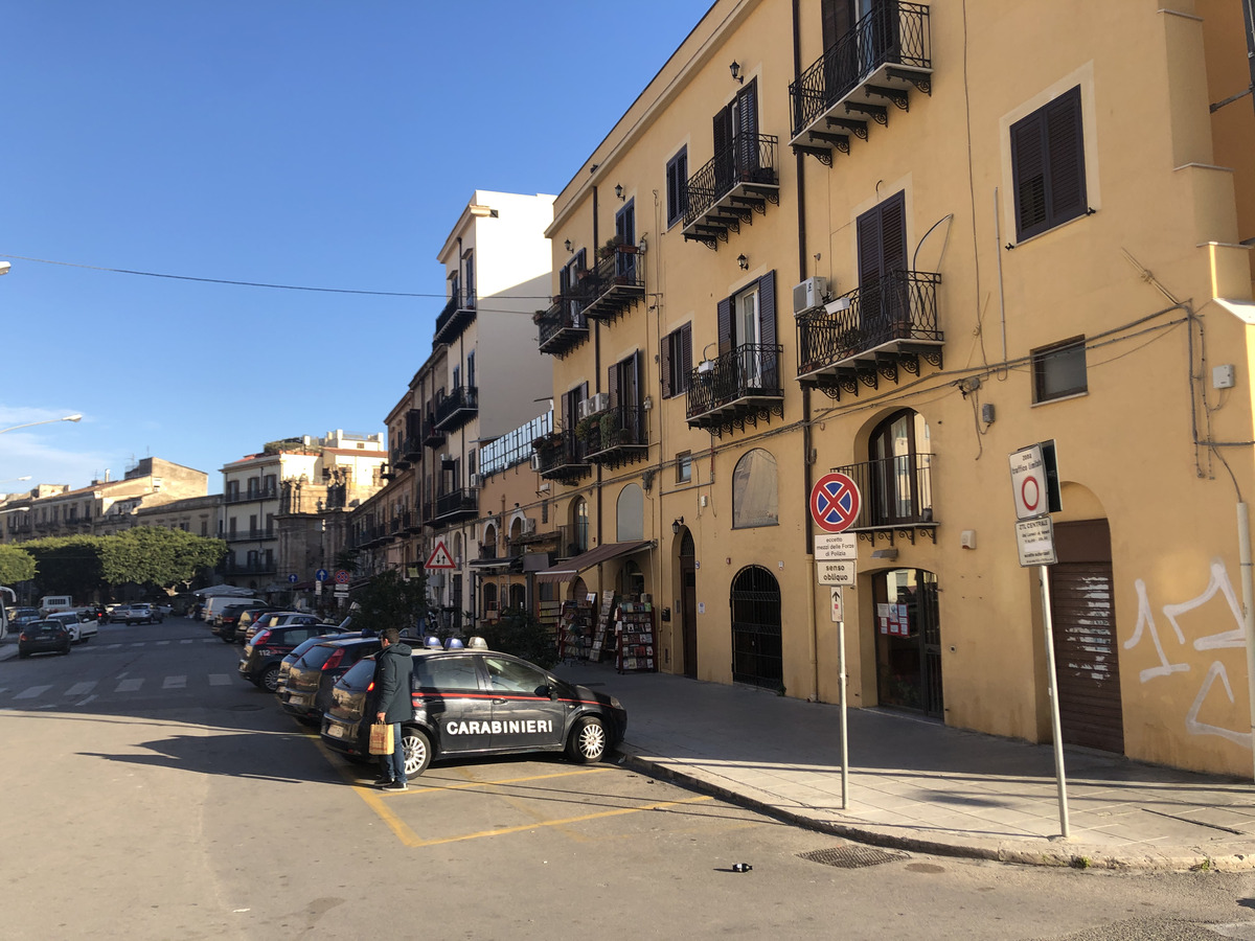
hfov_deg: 63.4
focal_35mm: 28
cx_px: 628
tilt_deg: +4.6
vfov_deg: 49.7
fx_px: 1015
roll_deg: +2.0
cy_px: 470
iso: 20
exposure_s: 1/917
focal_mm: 4
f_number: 1.8
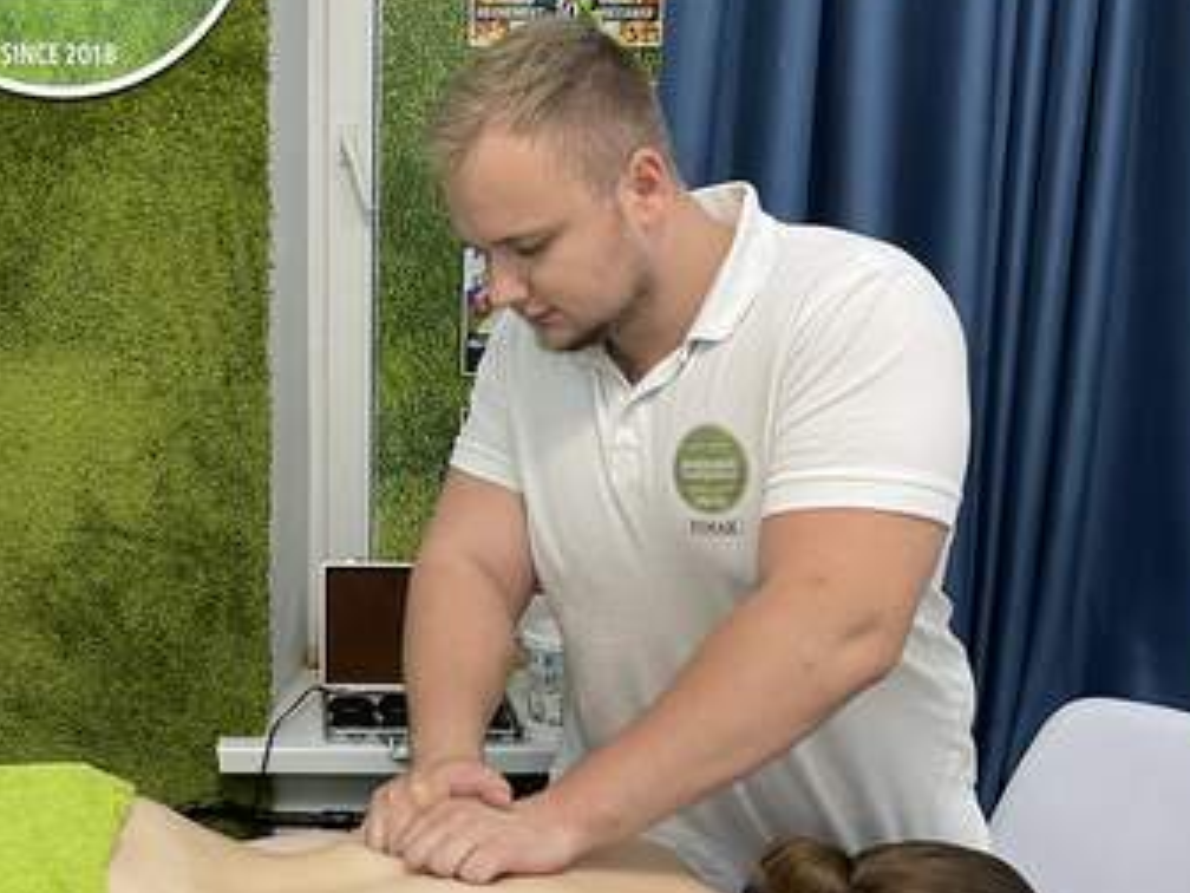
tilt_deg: -10.8
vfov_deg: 32.2
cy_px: 475
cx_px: 331
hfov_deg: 41.1
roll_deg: -0.2
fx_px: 1547
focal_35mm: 45
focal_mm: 5.1
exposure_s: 1/50
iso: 250
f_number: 1.6
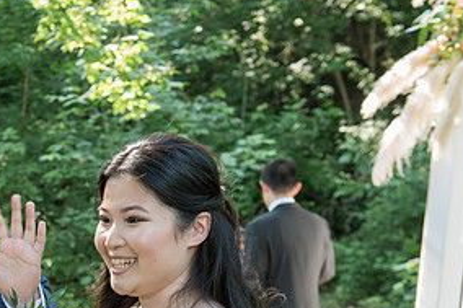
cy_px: 278
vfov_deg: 15.0
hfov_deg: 22.1
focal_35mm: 90
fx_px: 1157
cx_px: 37
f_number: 4.5
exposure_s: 1/160
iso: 1000
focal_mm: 44
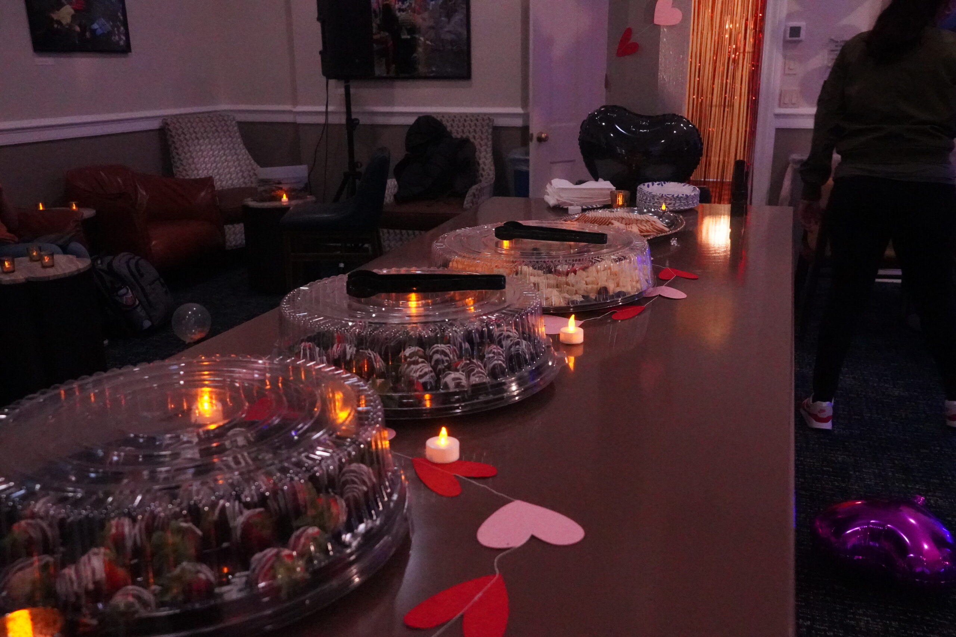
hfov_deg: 59.5
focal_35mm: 32
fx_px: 836
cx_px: 478
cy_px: 318
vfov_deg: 41.7
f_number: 5
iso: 16000
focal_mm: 21
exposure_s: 1/80
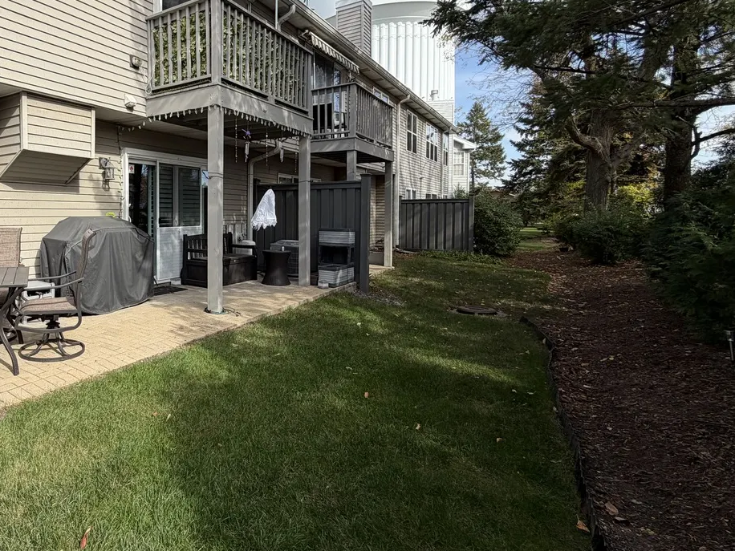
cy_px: 221
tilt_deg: +0.5
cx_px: 177
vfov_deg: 60.6
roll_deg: +1.0
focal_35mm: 22
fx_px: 467
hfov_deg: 70.8
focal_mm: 2.22
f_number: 2.2
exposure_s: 1/770
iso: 32
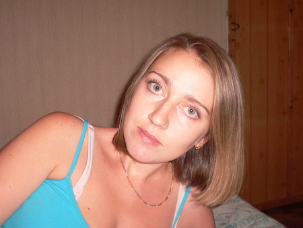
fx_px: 447
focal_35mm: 51
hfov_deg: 37.5
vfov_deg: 28.6
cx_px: 152
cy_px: 114
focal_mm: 8.5
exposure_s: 1/60
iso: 100
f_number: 3.4
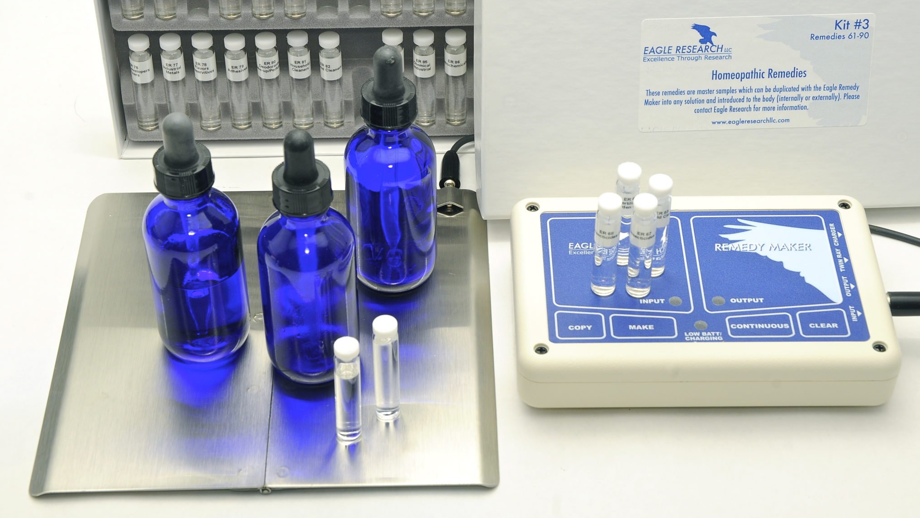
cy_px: 212
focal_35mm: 79
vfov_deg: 15.3
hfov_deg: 26.9
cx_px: 460
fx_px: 1927
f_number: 11
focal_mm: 50
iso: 200
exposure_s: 1/60
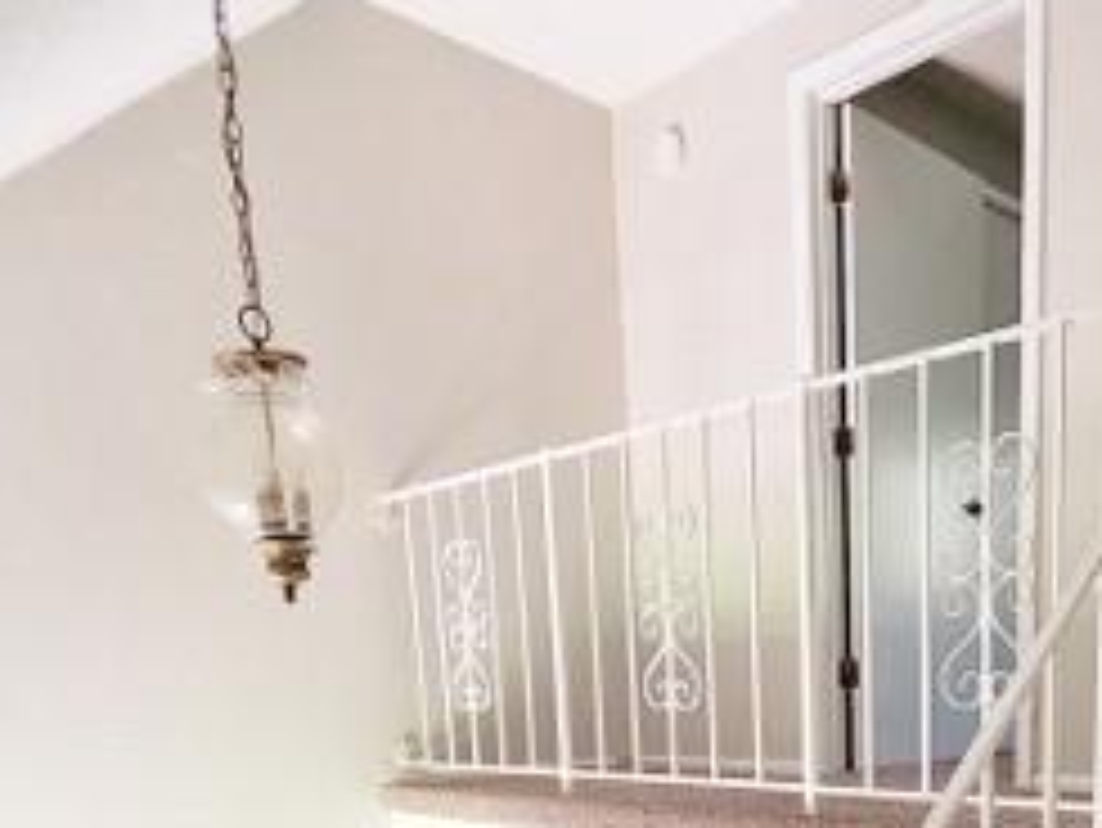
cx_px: 787
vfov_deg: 35.9
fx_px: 1083
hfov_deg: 52.2
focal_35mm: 34
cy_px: 902
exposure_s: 1/33.3
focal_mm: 1.13
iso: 400
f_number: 2.2
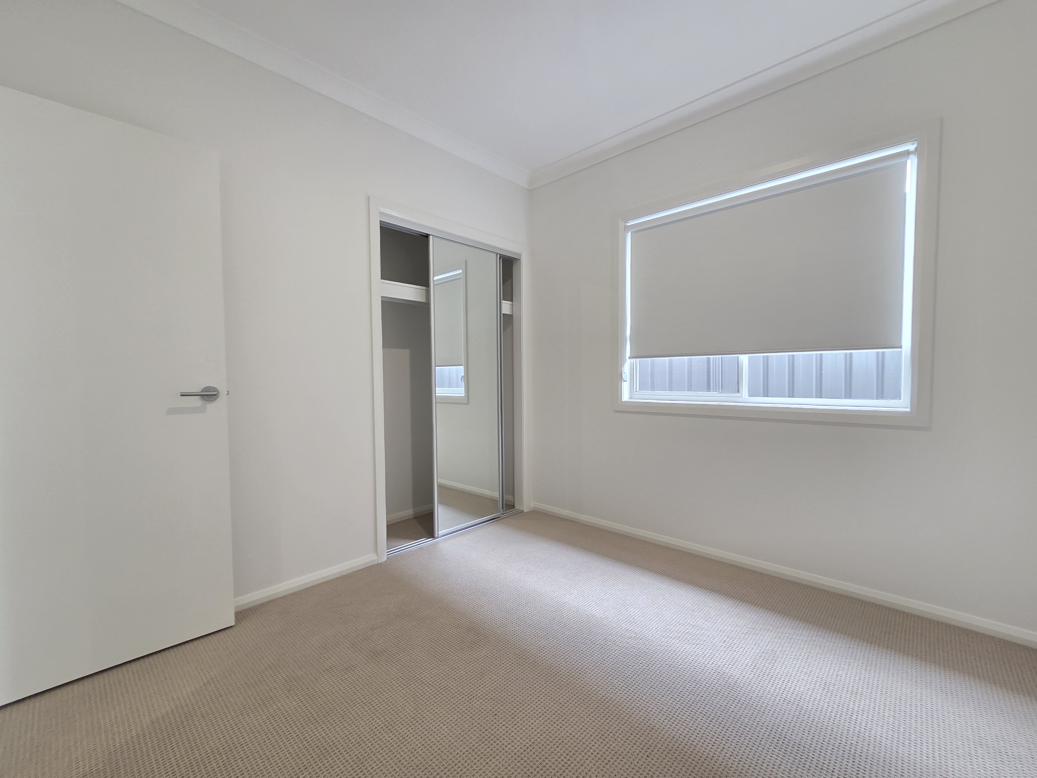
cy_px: 389
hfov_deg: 106.2
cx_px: 518
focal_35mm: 13
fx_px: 389
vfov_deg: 89.9
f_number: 2.2
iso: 200
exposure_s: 1/50
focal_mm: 2.2
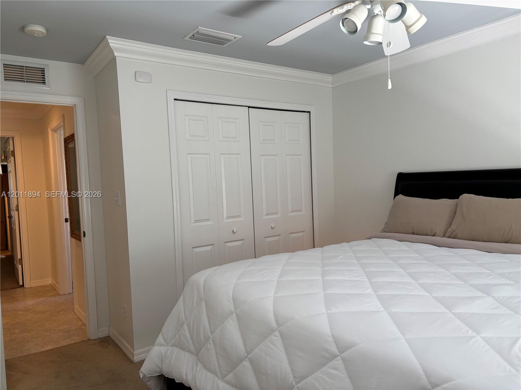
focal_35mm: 26
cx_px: 260
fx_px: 391
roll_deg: +2.0
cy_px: 195
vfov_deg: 53.1
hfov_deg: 67.3
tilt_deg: -3.1
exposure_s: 1/60
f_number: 1.6
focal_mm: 5.96
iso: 100
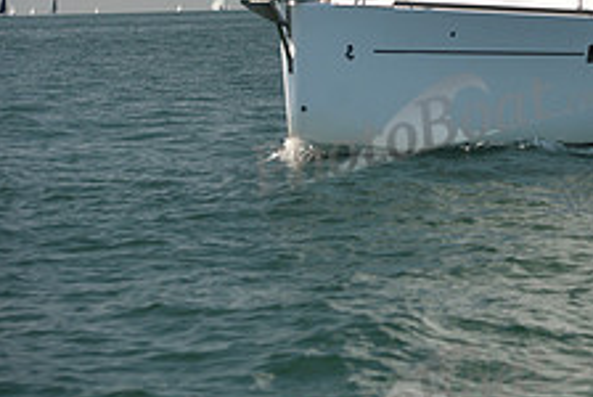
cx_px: 762
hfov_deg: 11.1
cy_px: -46
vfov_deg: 7.6
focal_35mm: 181
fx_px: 2985
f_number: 5
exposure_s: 1/800
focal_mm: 70
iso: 250
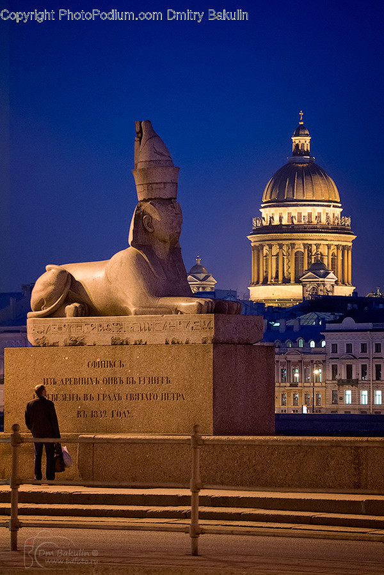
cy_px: 288
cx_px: 192
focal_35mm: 171
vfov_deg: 12.0
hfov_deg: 8.0
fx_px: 2736
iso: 1600
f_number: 5.6
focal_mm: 114
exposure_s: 1/10
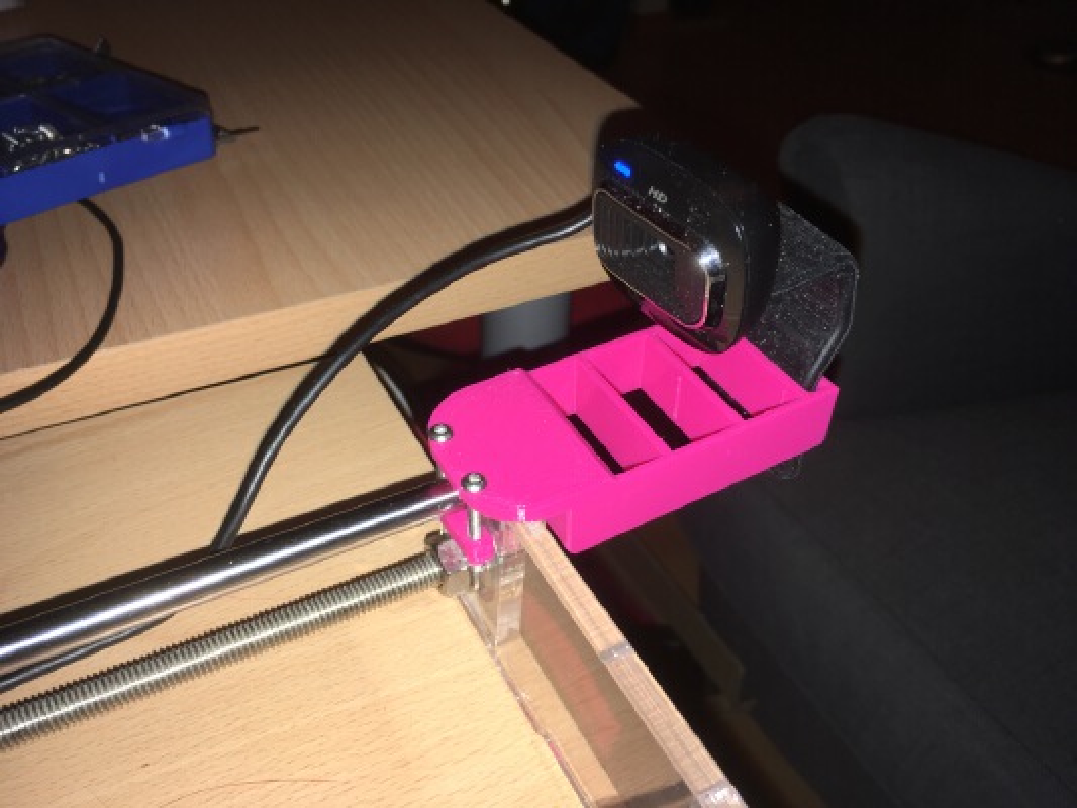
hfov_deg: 61.6
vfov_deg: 48.2
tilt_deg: -39.7
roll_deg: -5.0
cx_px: 538
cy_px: 404
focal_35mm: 29
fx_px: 902
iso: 25
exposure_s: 1/42
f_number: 2.2
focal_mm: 4.15
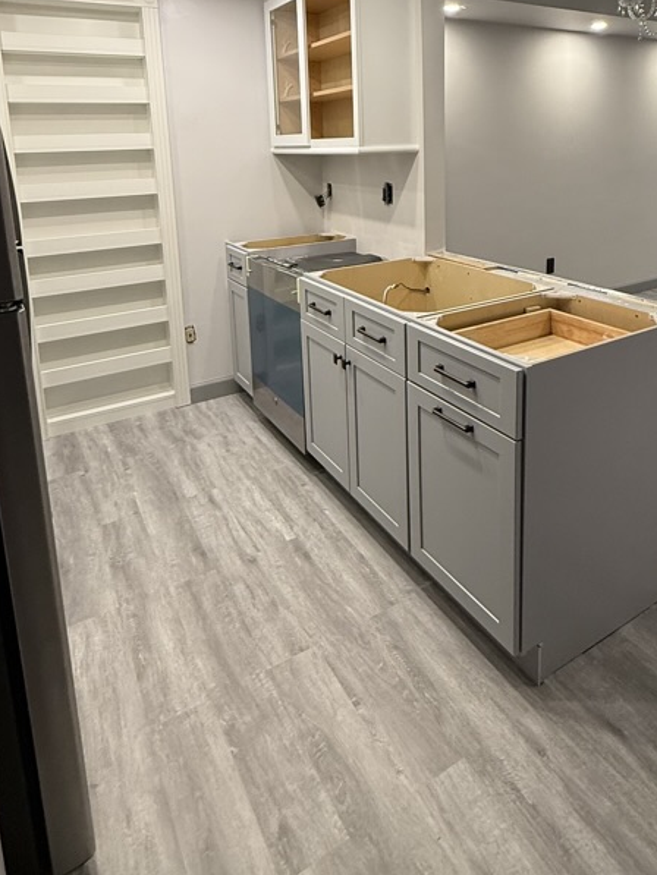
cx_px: 368
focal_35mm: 24
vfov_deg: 67.9
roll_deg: +1.4
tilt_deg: -7.5
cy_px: 242
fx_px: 607
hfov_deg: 56.7
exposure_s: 1/120
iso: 200
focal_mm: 2.22
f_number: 2.2
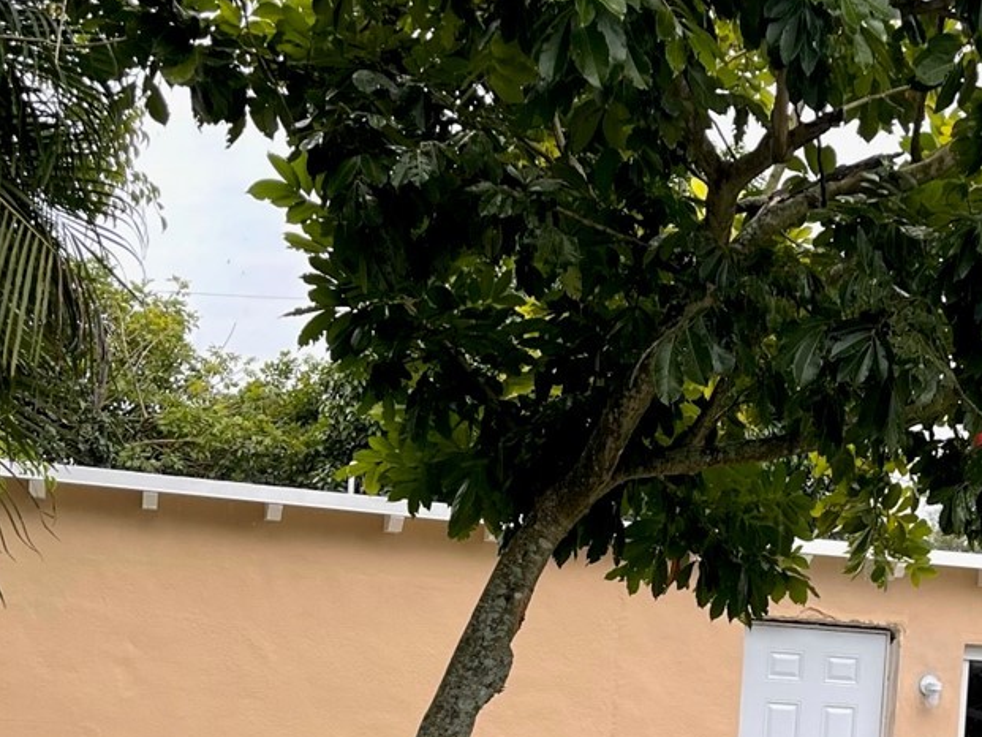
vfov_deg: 20.8
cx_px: 720
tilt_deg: -1.0
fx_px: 1901
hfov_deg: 28.6
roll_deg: -4.1
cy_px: 822
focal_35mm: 67
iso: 32
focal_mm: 5.1
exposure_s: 1/164
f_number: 1.6
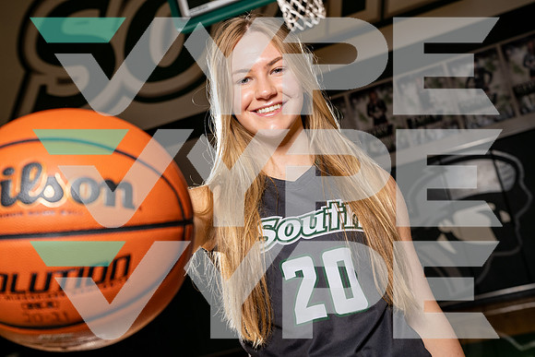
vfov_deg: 26.5
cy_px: 178
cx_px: 268
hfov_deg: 38.9
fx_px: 758
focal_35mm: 51
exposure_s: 1/250
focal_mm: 51
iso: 400
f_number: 5.6
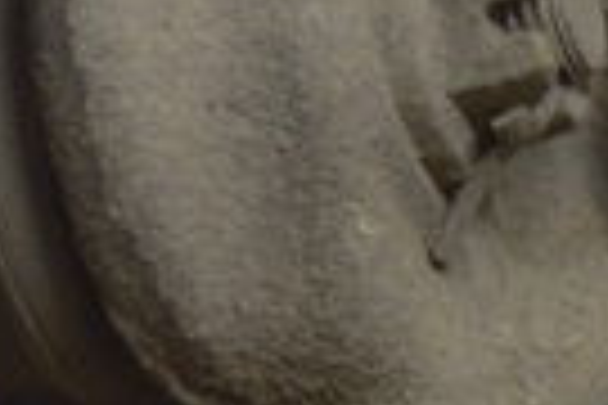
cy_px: -74
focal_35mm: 241
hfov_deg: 8.5
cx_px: 86
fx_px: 4070
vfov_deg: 5.7
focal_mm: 34
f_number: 5.6
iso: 400
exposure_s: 1/20
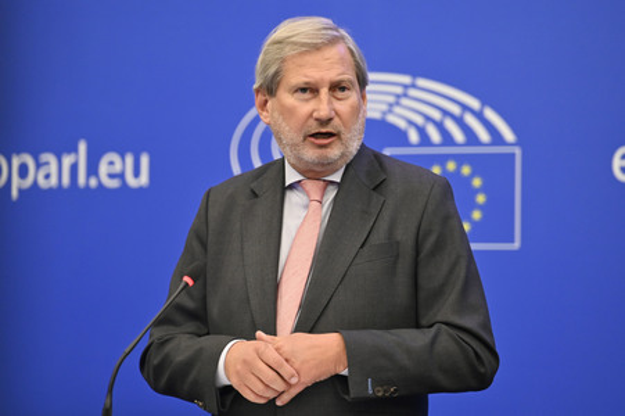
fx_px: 2862
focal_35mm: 165
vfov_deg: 8.3
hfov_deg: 12.5
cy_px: 208
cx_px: 312
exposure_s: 1/320
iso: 2000
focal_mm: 165
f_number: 2.8
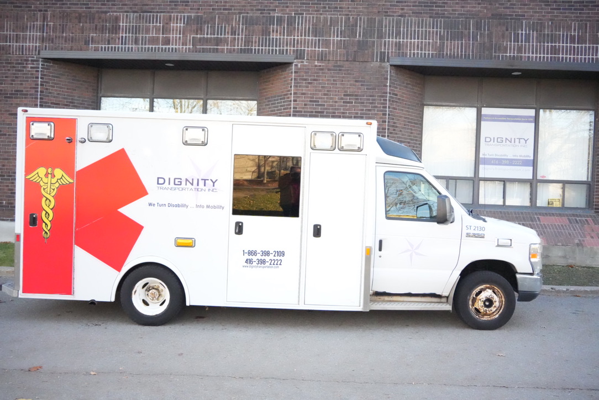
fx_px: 549
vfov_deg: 40.0
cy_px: 200
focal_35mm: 33
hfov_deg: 57.2
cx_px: 300
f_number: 4.5
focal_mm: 33
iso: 25600
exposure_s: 1/8000
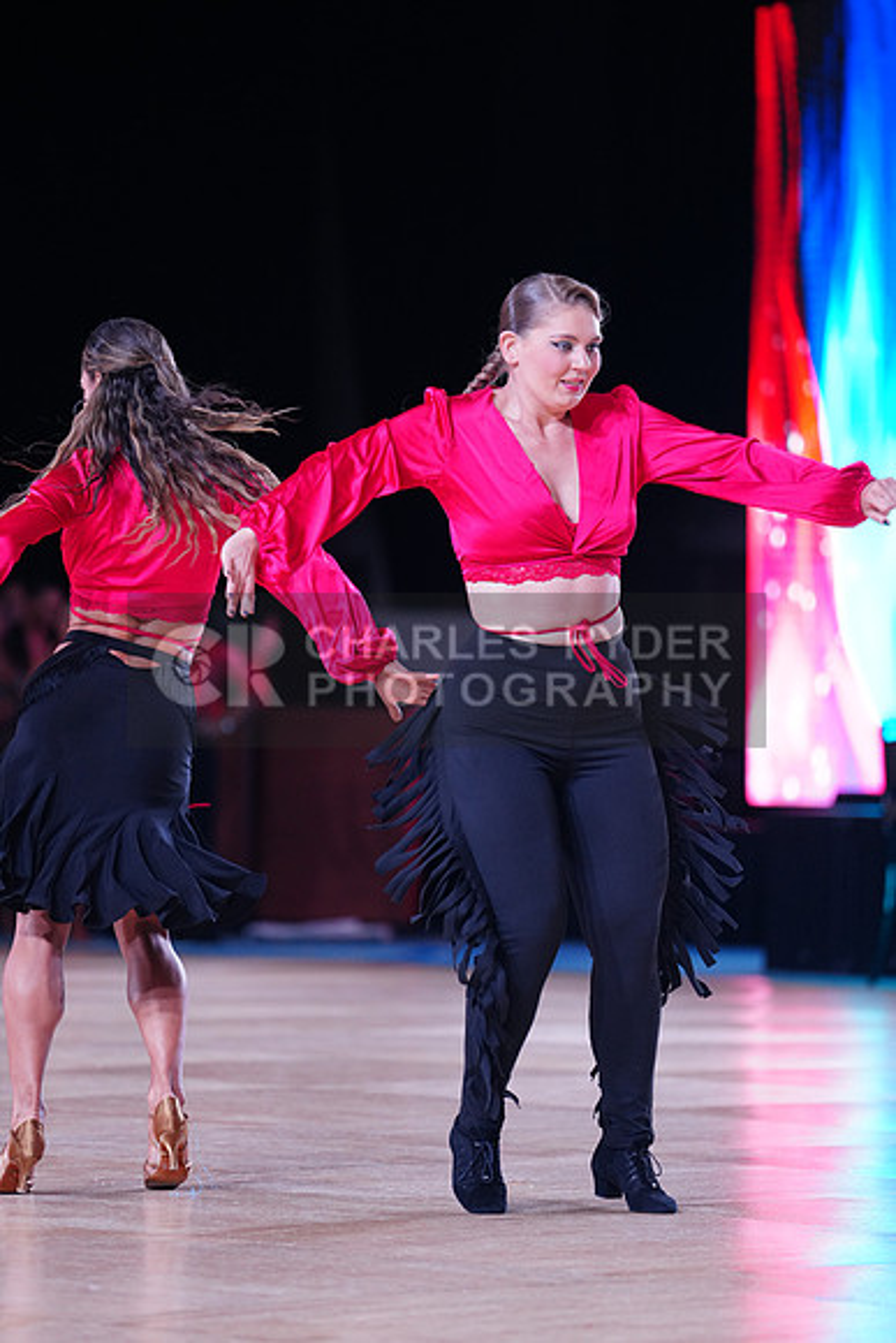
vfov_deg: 12.7
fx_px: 6044
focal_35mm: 162
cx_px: 448
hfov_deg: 8.5
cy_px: 672
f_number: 2.8
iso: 1600
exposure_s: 1/640
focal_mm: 162
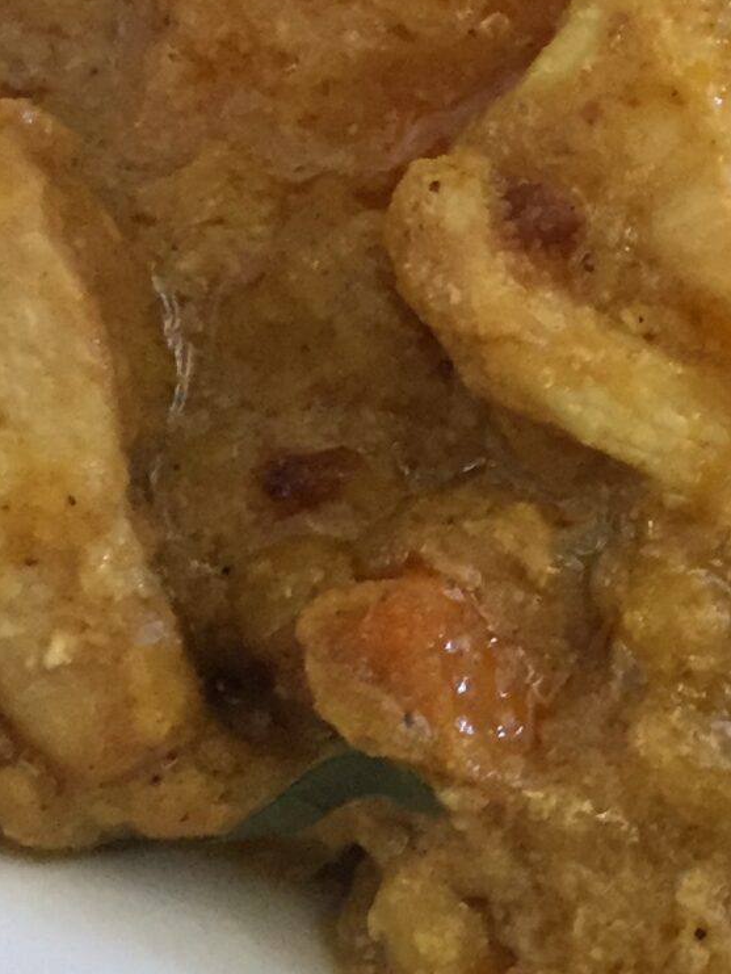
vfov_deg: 19.5
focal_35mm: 100
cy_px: 239
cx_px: 1278
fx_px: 2814
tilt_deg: -76.4
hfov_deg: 13.4
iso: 200
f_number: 2.2
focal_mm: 4.15
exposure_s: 1/30
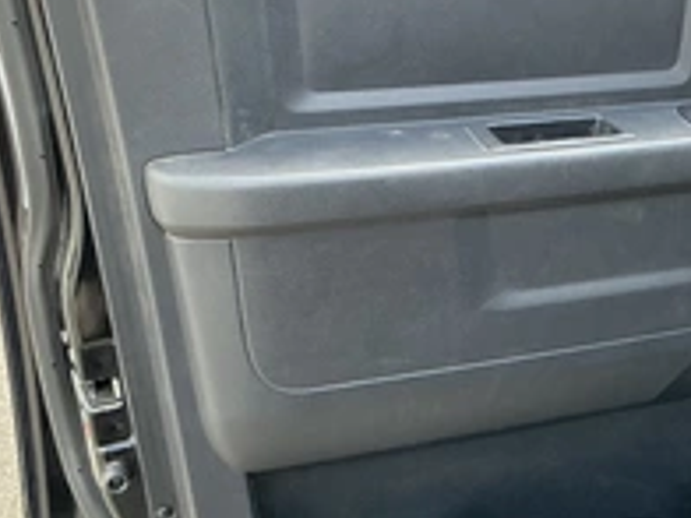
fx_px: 1138
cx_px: 501
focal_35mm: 57
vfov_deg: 25.7
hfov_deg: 33.2
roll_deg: +1.0
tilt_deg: -21.0
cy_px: 261
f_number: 1.8
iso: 32
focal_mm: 3
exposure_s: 1/137
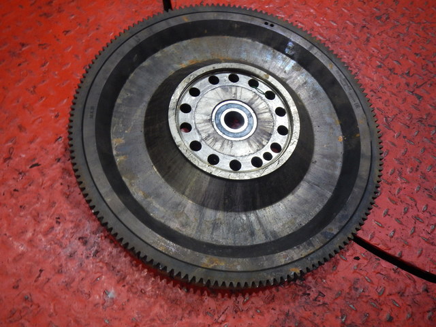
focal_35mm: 30
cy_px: 164
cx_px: 218
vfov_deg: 46.8
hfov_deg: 60.0
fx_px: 378
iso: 400
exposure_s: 1/30
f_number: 3.9
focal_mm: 5.5
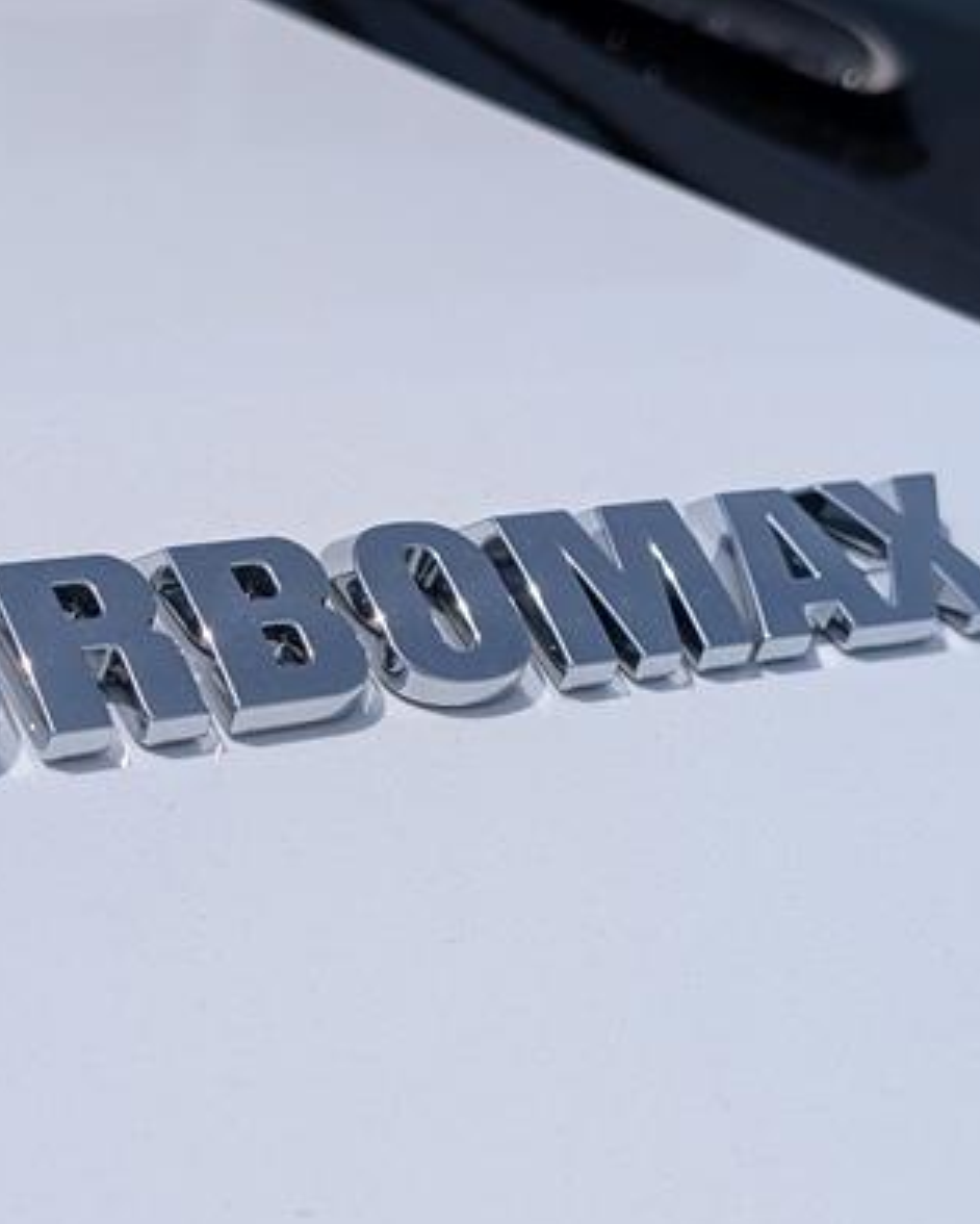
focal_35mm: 78
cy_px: 643
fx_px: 2826
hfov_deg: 19.6
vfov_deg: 24.4
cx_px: 331
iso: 40
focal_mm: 6.9
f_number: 1.68
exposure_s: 1/5000
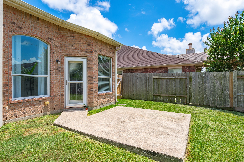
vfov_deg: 64.5
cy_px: 81
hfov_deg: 86.9
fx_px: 129
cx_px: 122
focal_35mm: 19
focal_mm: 19
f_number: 11
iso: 125
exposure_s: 1/160
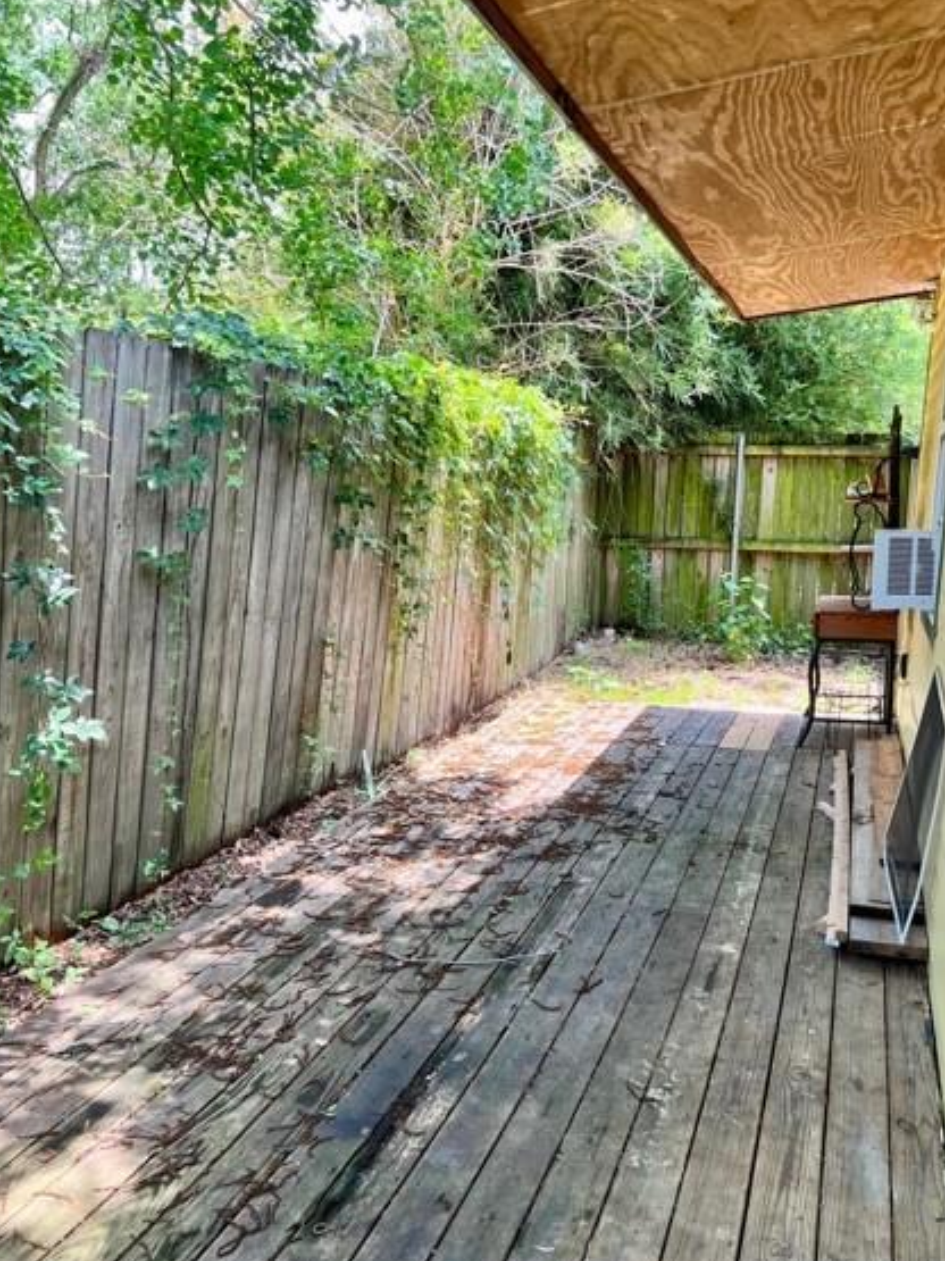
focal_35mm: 30
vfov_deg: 60.0
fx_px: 1092
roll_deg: -1.0
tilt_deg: -7.9
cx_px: 518
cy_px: 641
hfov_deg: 46.7
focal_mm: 5.7
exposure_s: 1/210
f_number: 1.5
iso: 50
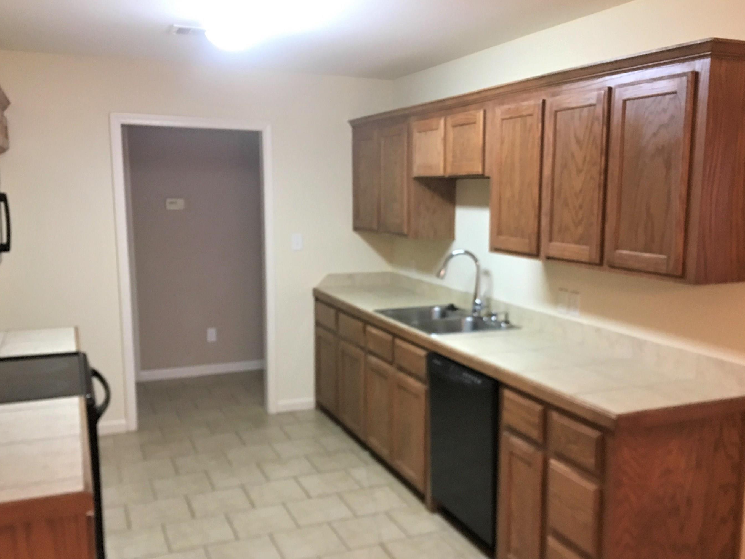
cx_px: 389
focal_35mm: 33
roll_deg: -0.5
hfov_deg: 55.3
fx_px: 710
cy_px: 314
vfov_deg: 42.9
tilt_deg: -8.0
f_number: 2.2
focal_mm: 4.15
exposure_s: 1/15
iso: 100
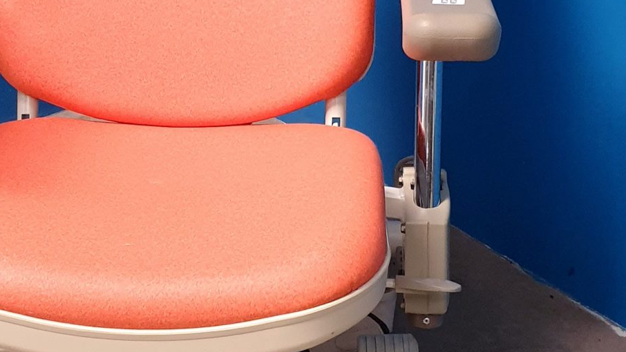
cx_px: 191
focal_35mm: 80
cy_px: 159
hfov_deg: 26.3
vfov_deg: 15.1
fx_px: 1328
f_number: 2.4
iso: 200
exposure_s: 1/50
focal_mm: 4.3
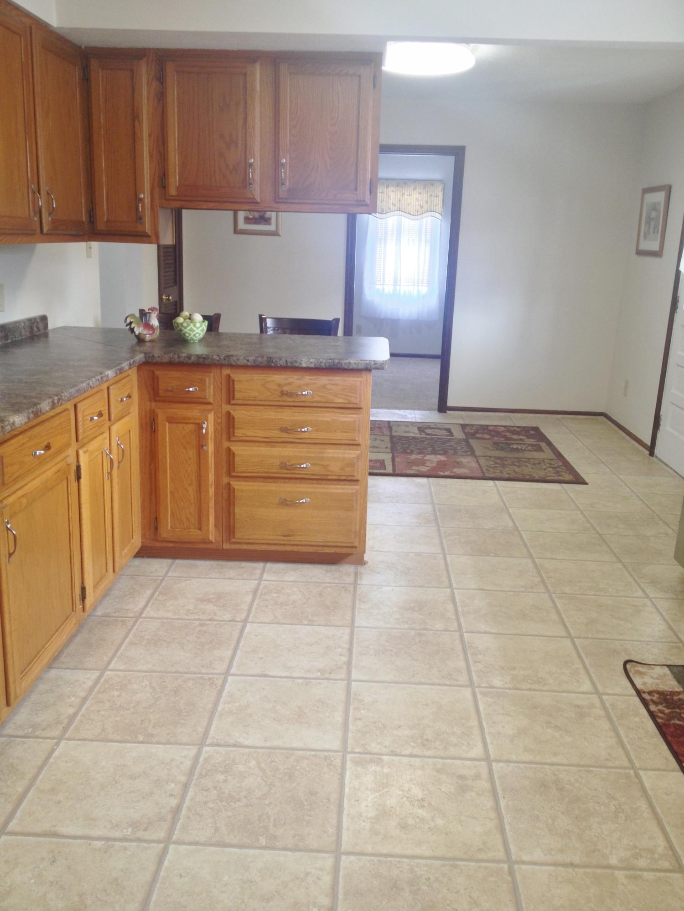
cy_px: 456
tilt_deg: -13.2
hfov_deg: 40.7
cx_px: 342
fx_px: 922
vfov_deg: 52.6
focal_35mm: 35
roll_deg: -2.1
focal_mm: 4.28
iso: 50
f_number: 2.4
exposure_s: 1/20
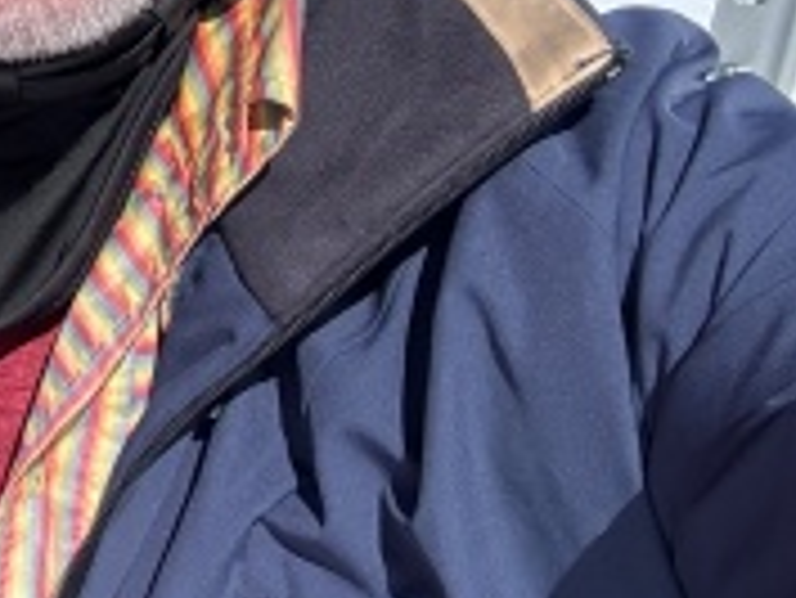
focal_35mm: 83
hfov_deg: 18.4
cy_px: -252
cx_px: -639
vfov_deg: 16.5
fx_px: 1910
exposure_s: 1/1125
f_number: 1.9
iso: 25
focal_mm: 2.69
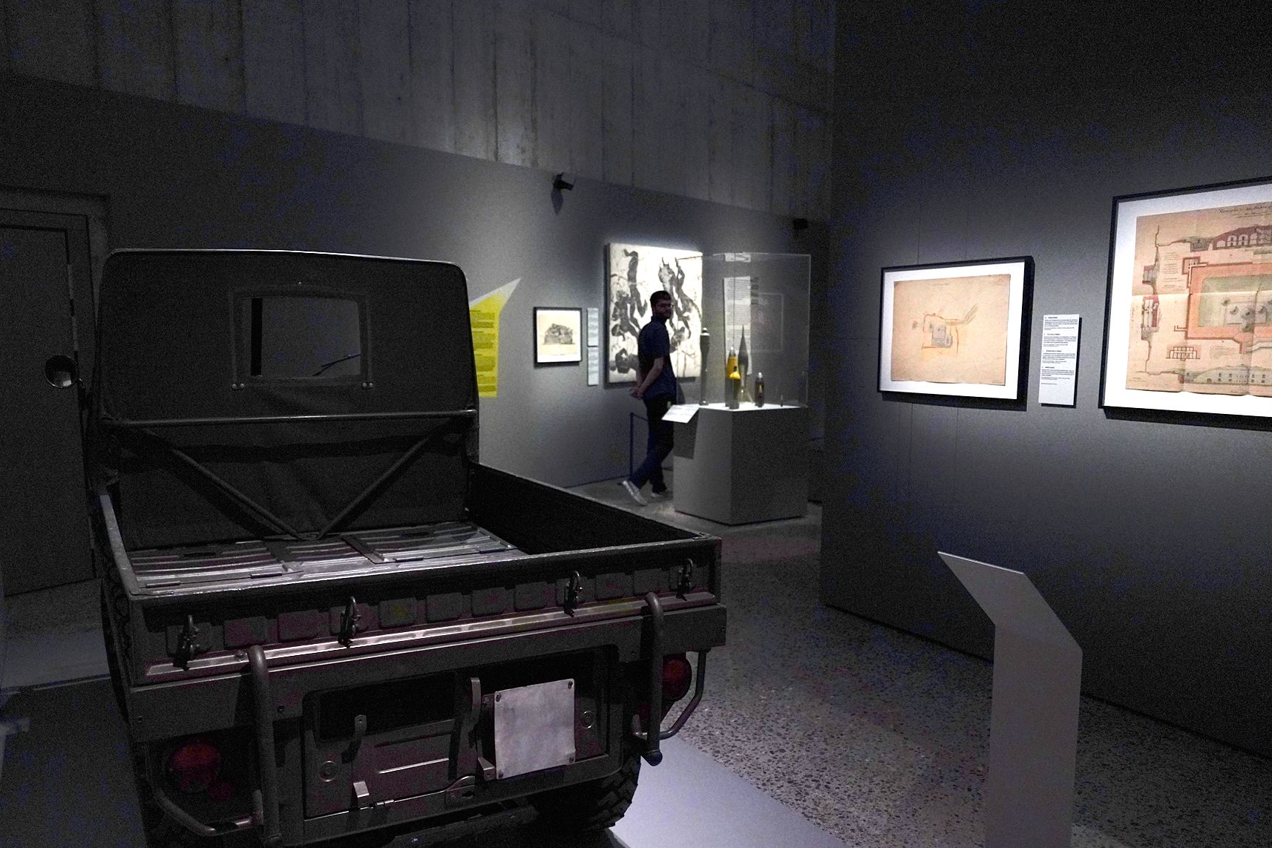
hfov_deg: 65.3
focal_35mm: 28
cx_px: 574
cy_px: 467
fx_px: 989
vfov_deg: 46.3
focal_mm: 24
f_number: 2.8
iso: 3200
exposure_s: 1/80
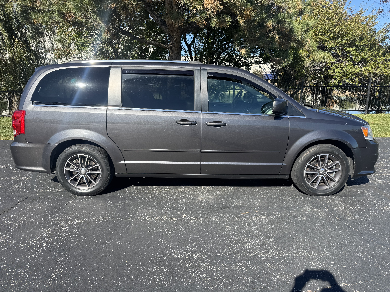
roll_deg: +1.1
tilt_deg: -14.4
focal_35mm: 24
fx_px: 270
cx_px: 195
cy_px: 146
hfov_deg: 71.6
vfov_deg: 56.8
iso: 80
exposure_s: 1/1923
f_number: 1.78
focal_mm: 6.76
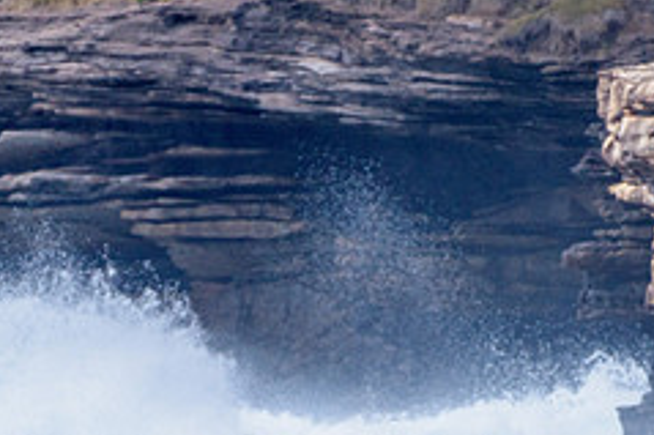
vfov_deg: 0.9
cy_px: 553
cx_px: 262
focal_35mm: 1490
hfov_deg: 1.4
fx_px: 27049
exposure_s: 1/2000
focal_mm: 500
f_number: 5.6
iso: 280
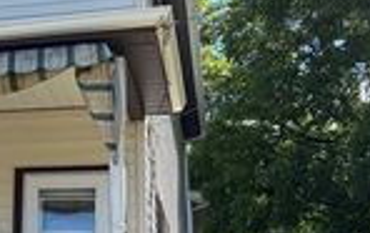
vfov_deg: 14.1
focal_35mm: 93
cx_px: -62
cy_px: 129
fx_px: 939
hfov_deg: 20.9
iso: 50
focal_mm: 5.96
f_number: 1.6
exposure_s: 1/1706
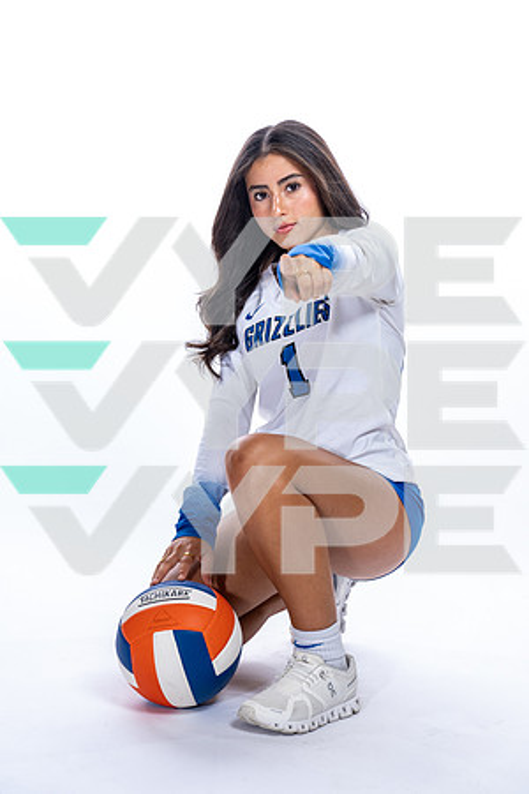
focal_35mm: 66
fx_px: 1455
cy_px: 397
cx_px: 264
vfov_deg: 30.5
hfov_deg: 20.6
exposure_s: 1/250
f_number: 5.6
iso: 400
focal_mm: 66
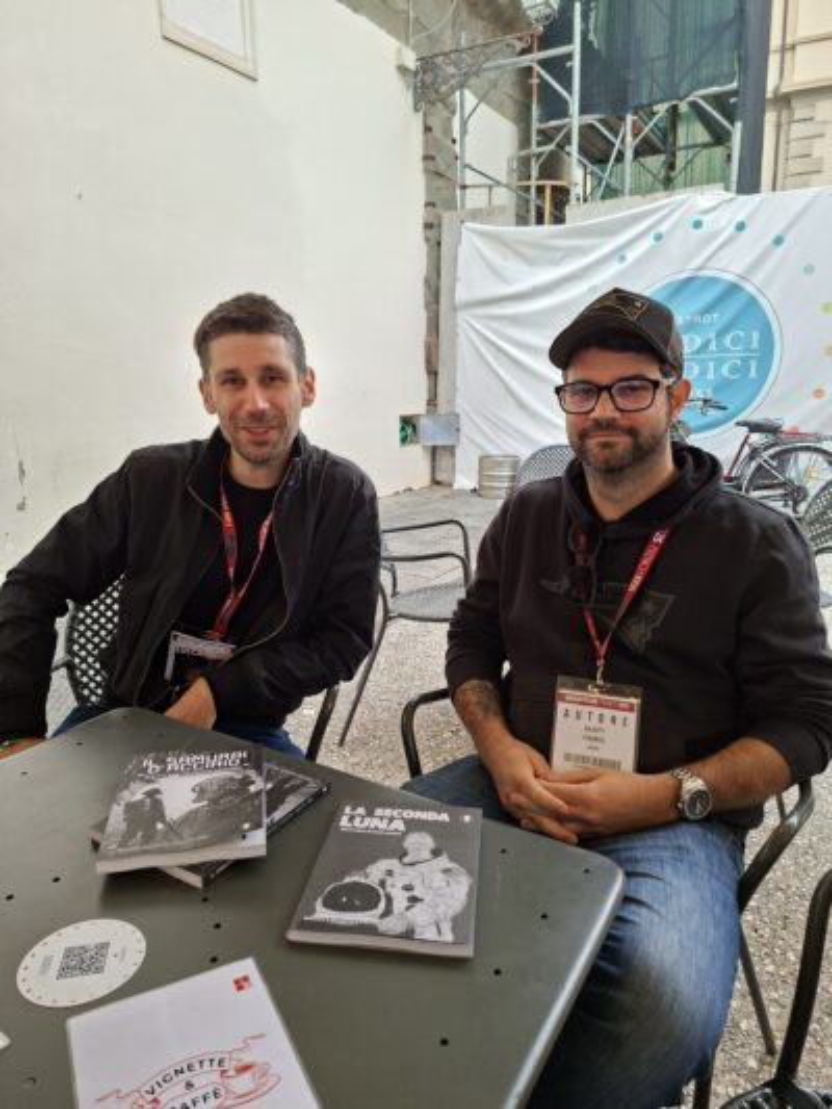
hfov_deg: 58.9
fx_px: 737
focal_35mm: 23
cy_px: 554
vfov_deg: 73.9
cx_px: 416
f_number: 1.8
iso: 50
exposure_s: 1/107
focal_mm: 5.54
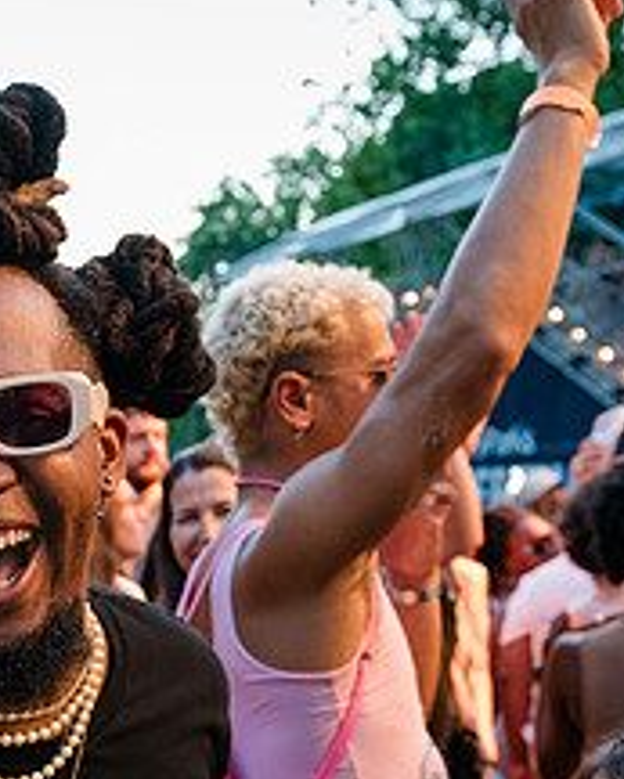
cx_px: -32
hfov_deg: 21.5
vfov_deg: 27.4
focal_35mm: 68
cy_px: 619
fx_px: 1569
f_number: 3.5
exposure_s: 1/160
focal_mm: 27
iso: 4000
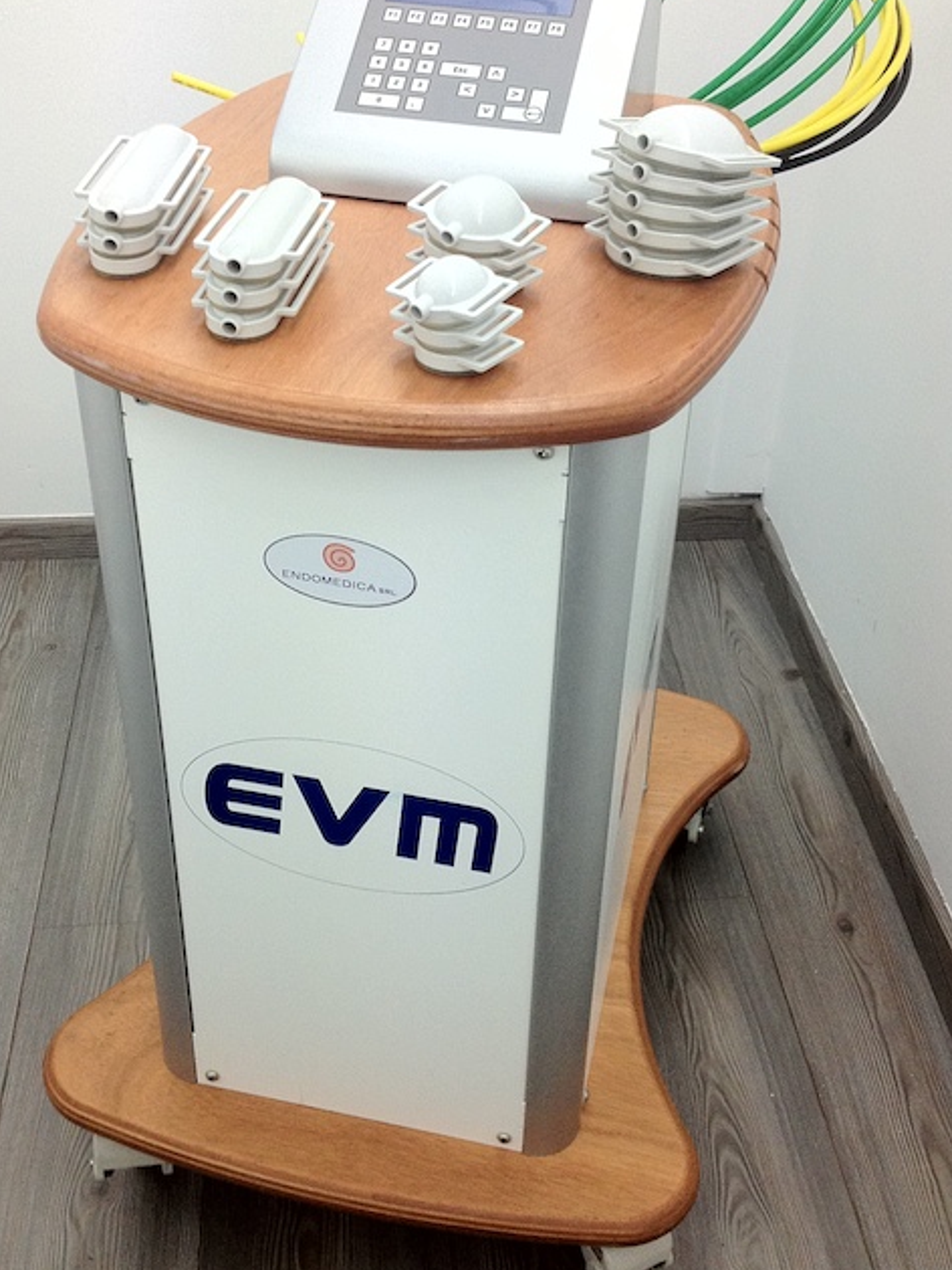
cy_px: 583
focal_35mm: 46
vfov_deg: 41.2
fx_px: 1686
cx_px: 462
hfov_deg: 31.5
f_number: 2.4
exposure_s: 1/20
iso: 100
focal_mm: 4.28
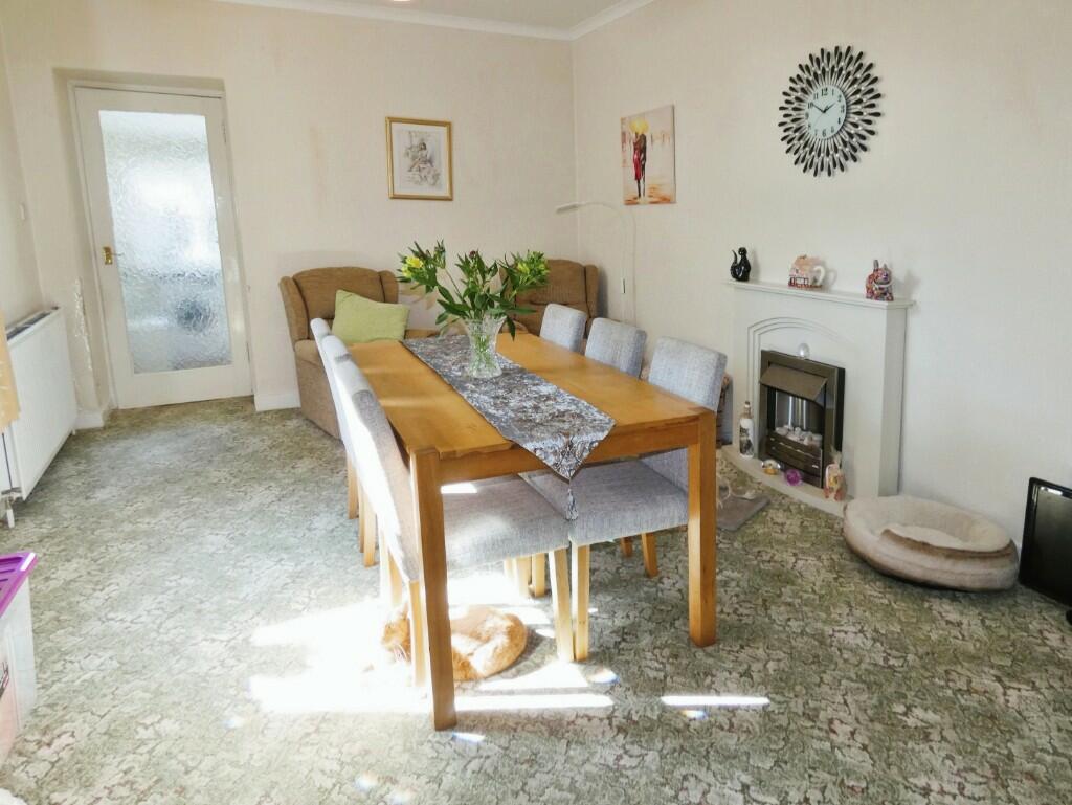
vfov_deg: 66.0
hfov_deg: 81.7
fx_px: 620
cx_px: 536
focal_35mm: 20
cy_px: 402
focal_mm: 3.6
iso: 100
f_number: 2.8
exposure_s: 1/60
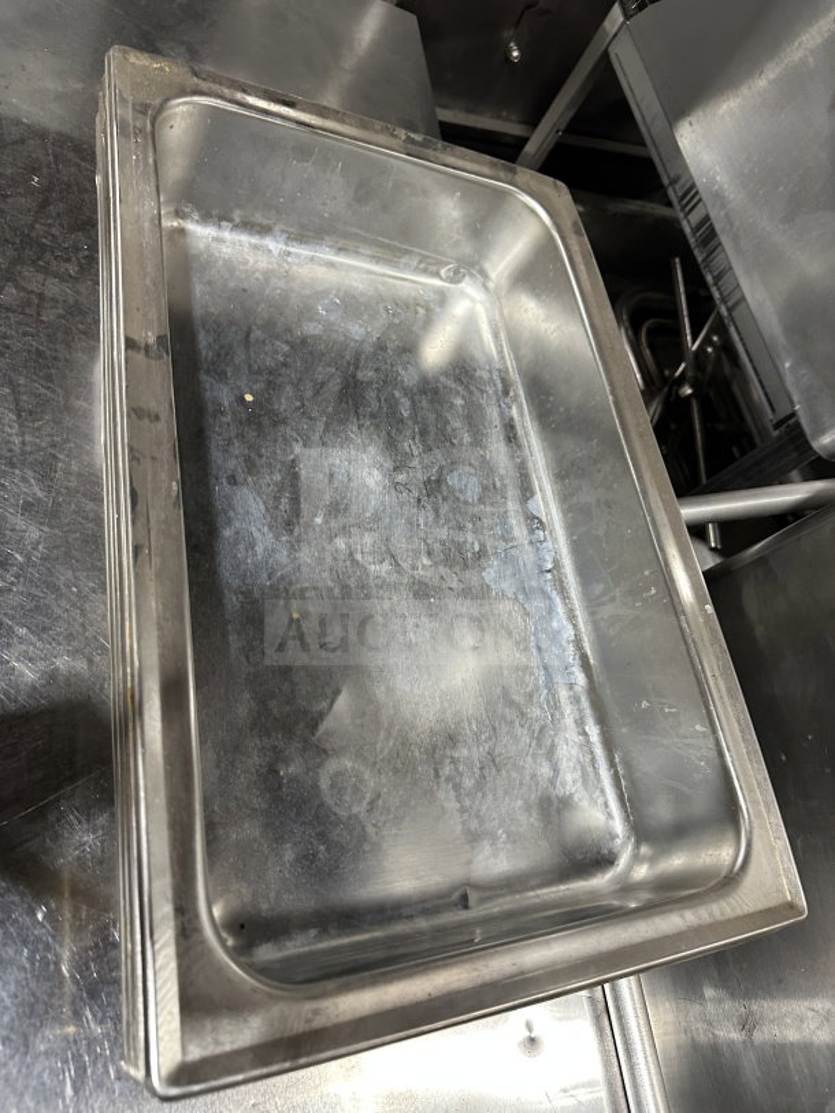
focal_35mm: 24
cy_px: 556
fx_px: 772
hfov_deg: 56.8
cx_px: 418
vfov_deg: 71.6
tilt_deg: -54.0
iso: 250
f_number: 1.78
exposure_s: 1/60
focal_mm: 6.86
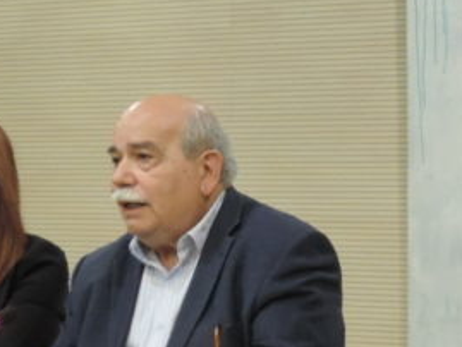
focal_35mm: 179
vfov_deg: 8.2
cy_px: 390
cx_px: -52
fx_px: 2390
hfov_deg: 10.9
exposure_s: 1/15
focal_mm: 8.3
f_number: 3.5
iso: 400
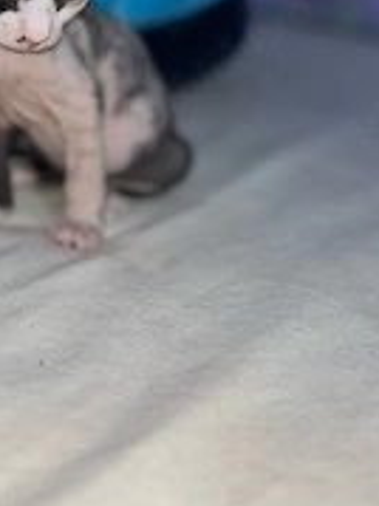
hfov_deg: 24.6
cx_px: 57
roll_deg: -4.6
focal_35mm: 58
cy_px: 102
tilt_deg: -16.3
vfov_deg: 32.4
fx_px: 848
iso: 32
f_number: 1.6
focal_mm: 5.1
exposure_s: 1/6
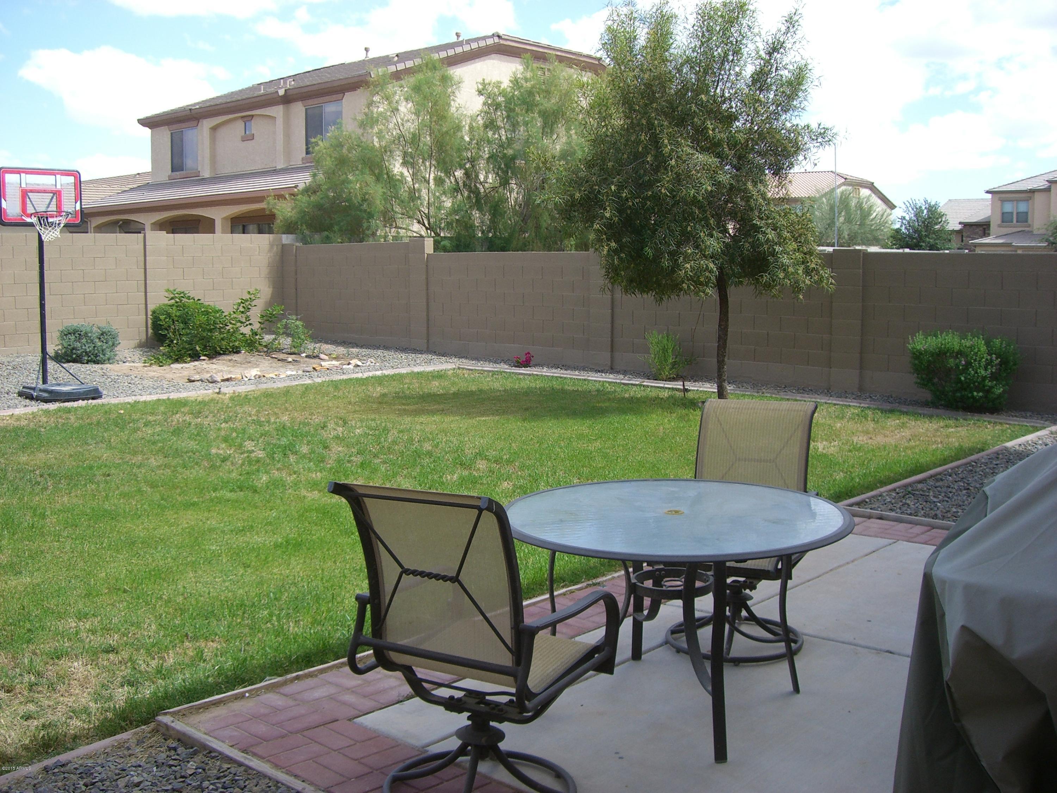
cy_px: 396
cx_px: 528
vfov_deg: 37.7
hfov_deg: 49.0
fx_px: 1160
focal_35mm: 38
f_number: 4.3
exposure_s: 1/320
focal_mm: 6.2
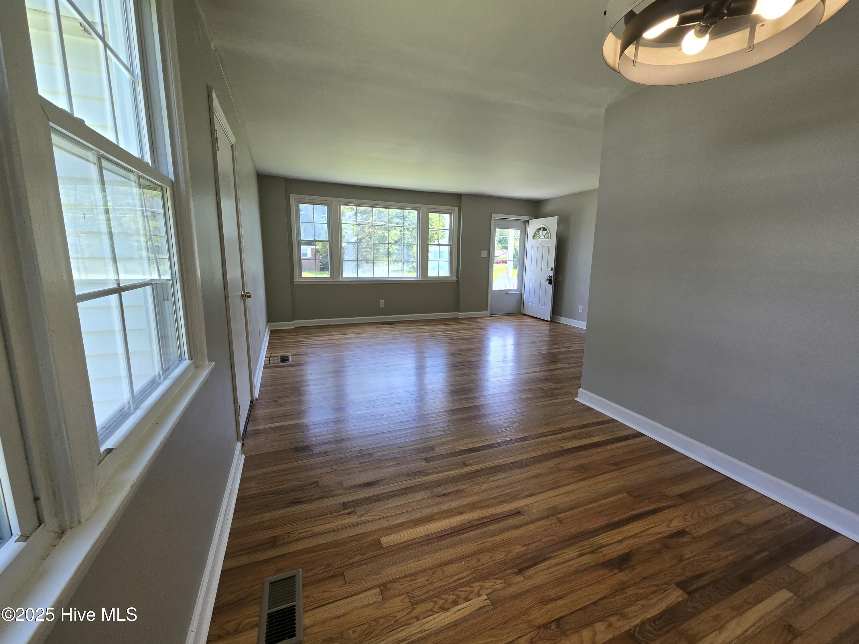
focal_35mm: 13
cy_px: 322
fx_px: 323
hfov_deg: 106.2
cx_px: 430
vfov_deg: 89.9
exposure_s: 1/120
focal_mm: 2.2
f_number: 2.2
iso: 64
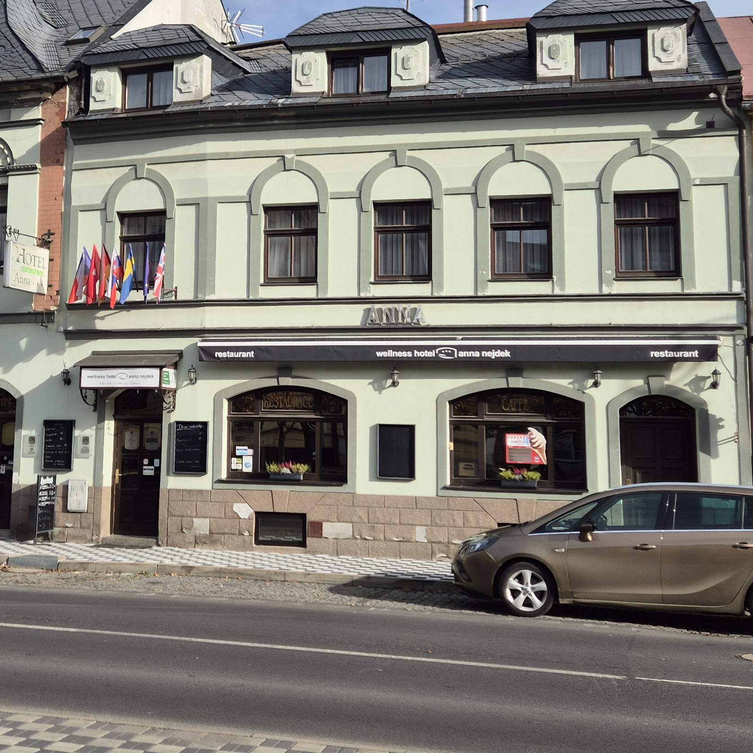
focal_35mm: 49
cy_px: 250
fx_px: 1206
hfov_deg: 34.3
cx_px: 244
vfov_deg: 34.4
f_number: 1.8
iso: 25
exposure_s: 1/1768
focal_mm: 5.4
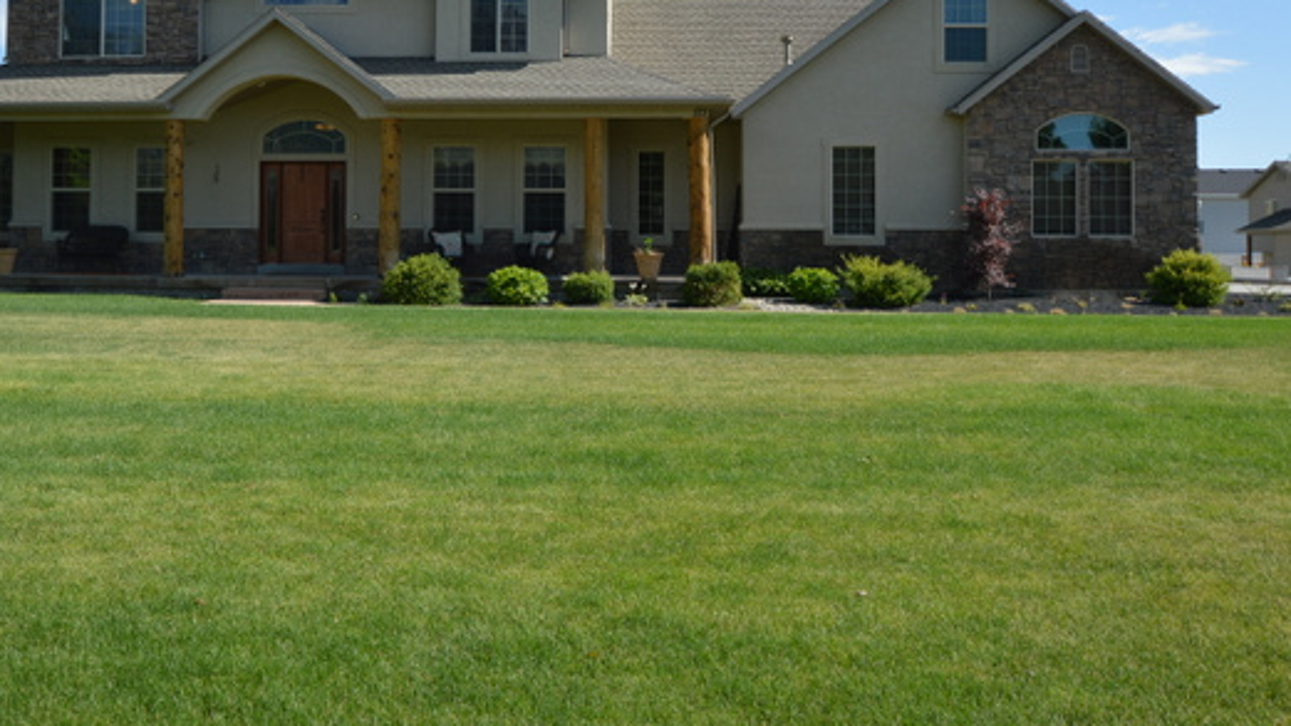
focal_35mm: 37
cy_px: 221
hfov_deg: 54.2
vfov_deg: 31.9
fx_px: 1254
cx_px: 543
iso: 100
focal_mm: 19
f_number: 7.1
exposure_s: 1/200
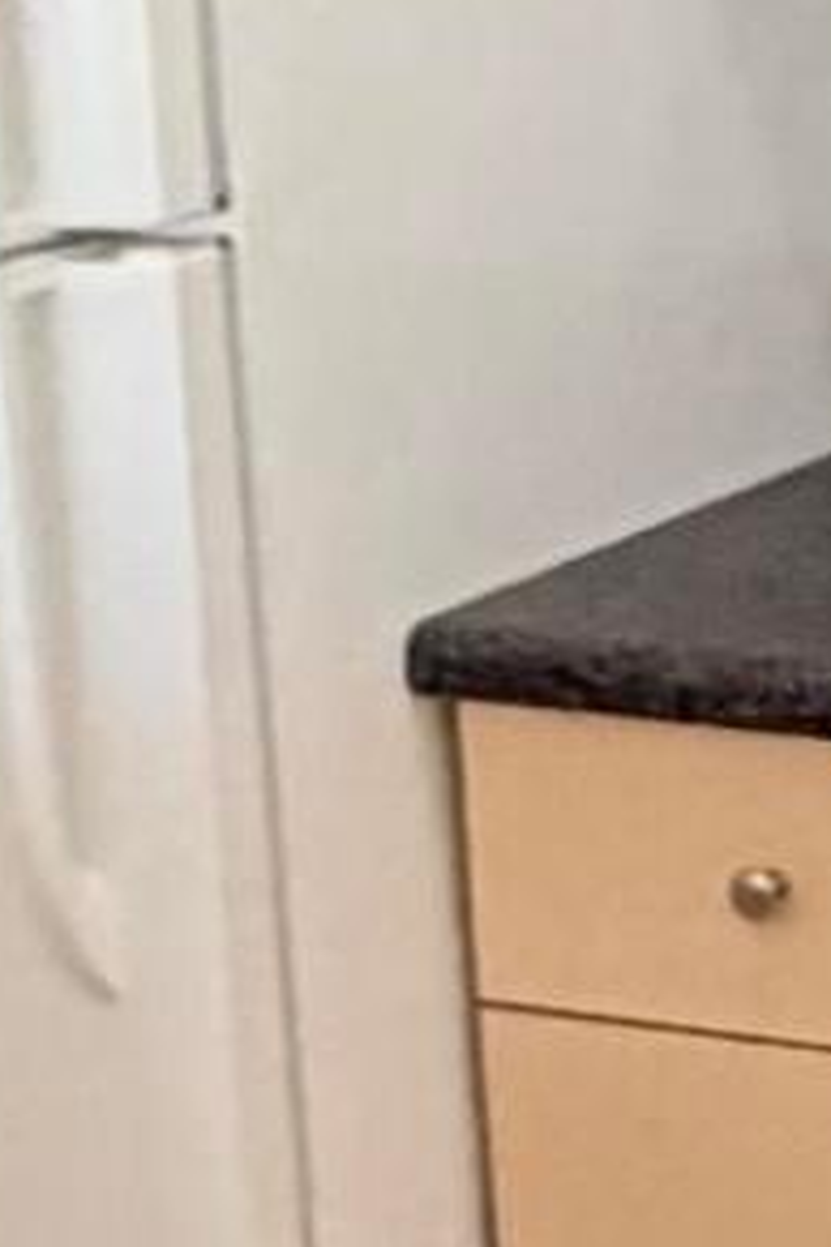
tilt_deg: -13.4
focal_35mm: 144
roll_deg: -1.2
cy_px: 227
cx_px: 1855
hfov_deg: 8.8
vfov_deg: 14.2
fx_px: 4986
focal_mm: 2.22
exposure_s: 1/120
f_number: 2.2
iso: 160
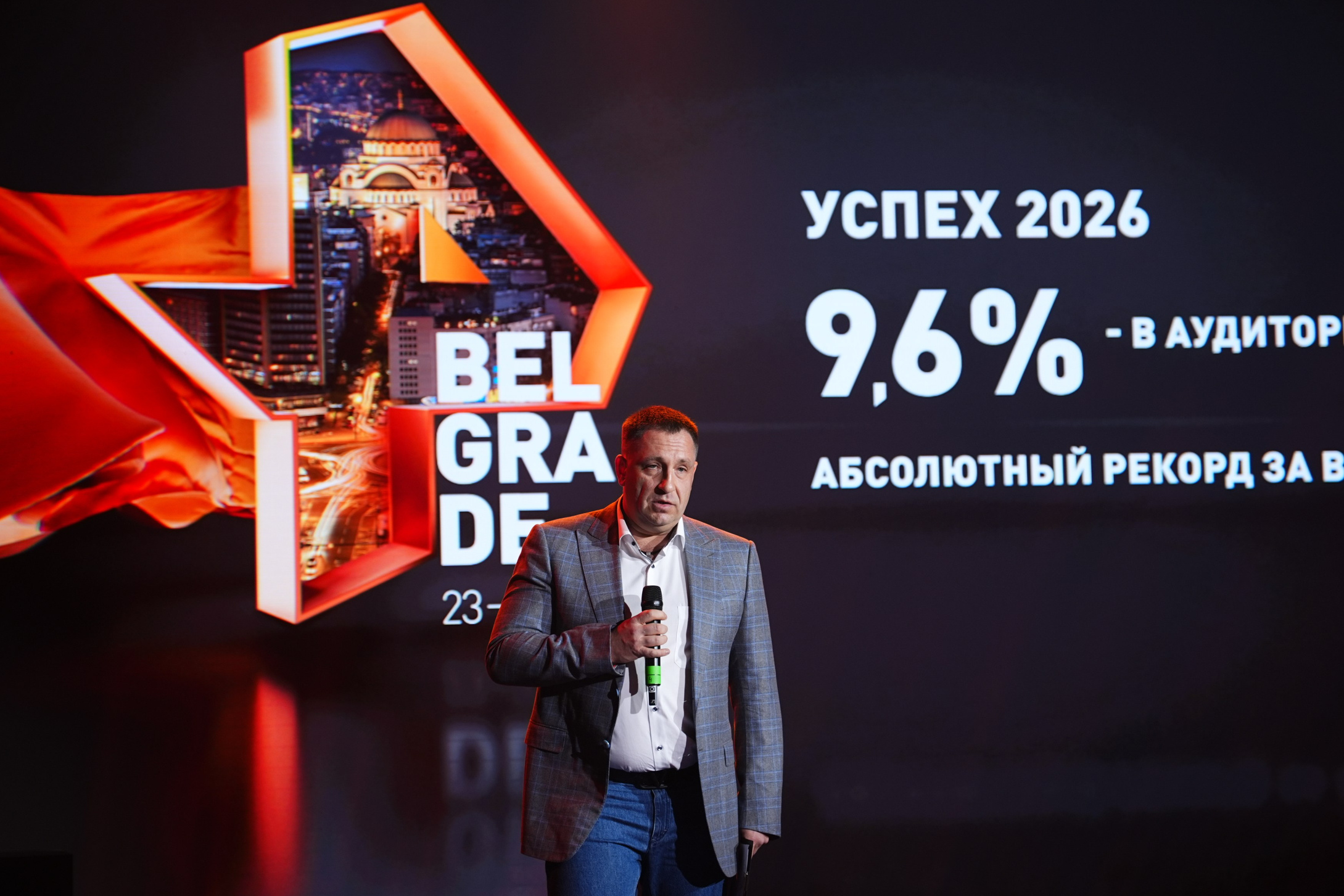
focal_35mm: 121
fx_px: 4517
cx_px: 740
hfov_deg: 16.9
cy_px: 413
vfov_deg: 11.3
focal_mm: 103
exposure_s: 1/200
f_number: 2.8
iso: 400
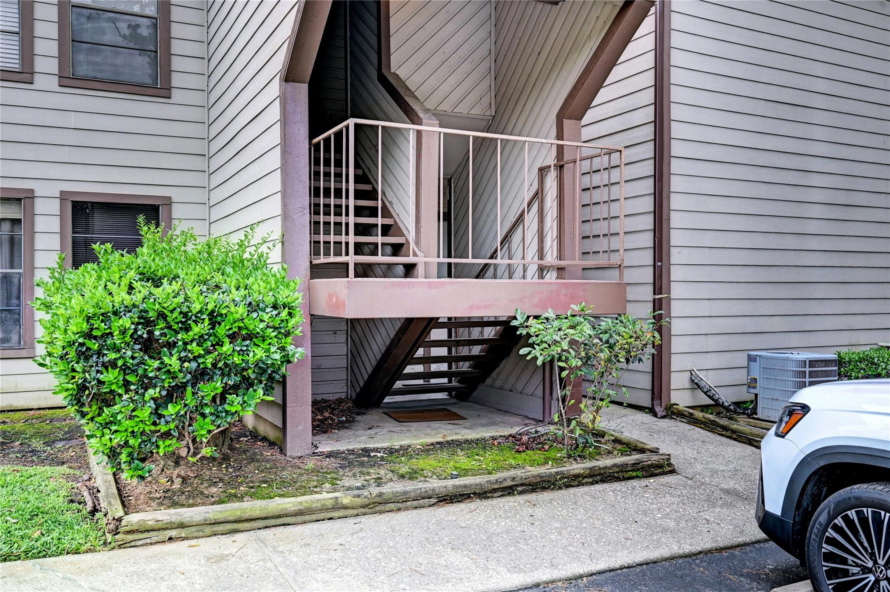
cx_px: 445
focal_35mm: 30
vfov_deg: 43.5
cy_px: 296
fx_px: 741
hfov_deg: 62.0
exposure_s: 1/200
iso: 400
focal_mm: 30
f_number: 8
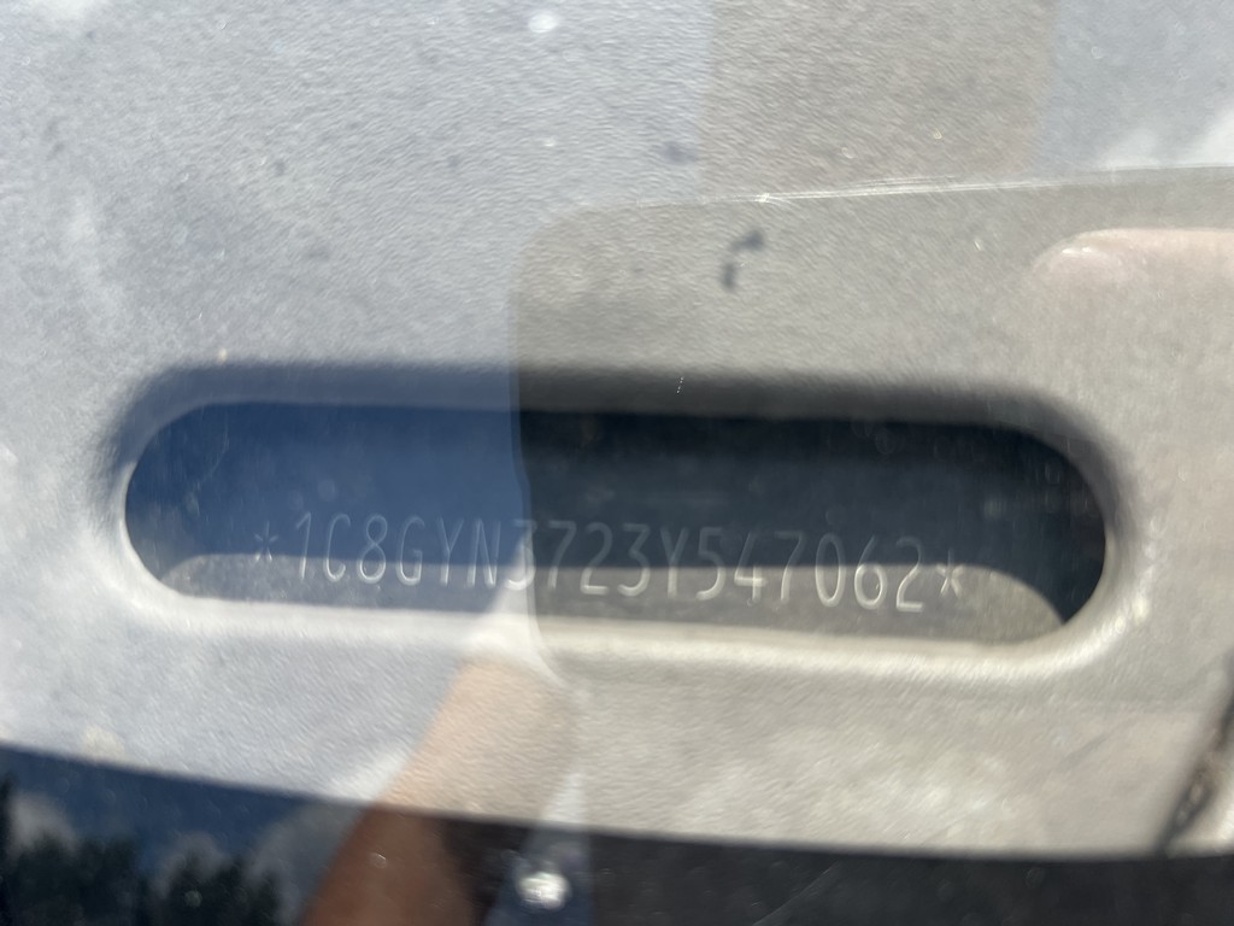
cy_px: 463
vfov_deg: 53.1
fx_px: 927
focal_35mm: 26
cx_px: 617
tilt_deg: -62.2
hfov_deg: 67.3
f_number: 1.5
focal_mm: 5.7
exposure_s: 1/1295
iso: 50
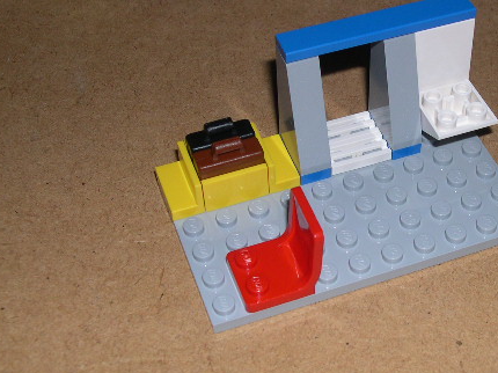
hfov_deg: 27.5
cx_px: 356
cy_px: 167
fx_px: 1006
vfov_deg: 21.0
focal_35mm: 70
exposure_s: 1/60
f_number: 8.4
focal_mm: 10.1
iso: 100
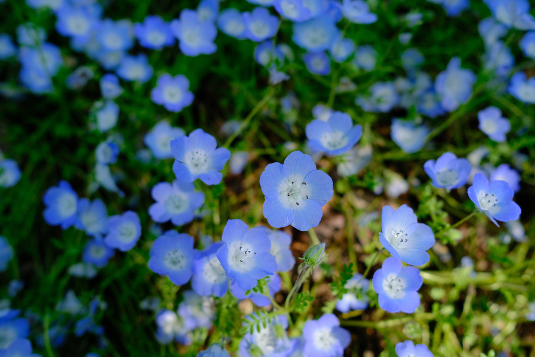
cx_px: 268
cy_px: 178
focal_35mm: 35
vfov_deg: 37.9
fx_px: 520
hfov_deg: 54.4
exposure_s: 1/1000
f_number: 4
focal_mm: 23
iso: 640
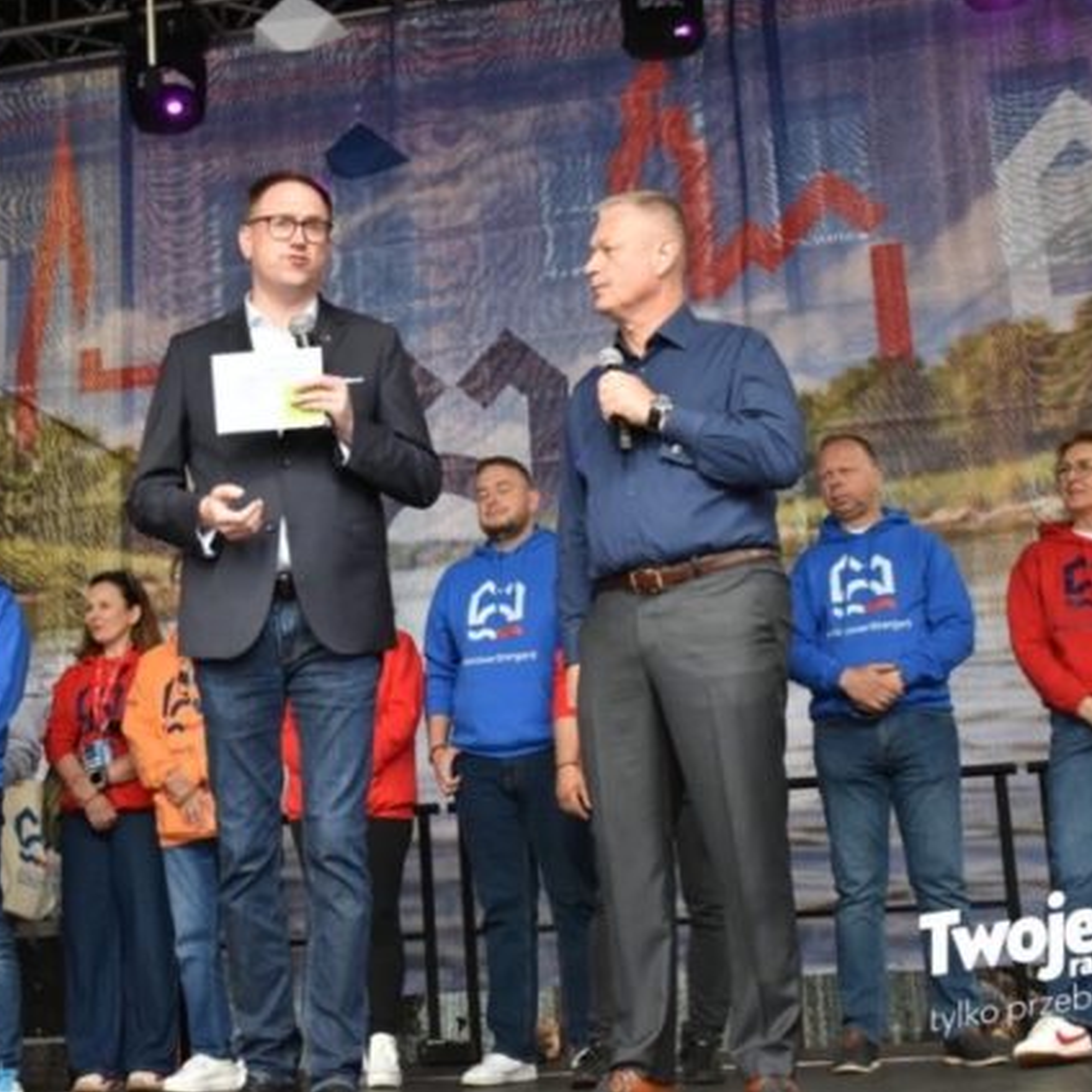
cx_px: 373
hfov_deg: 28.6
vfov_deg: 28.8
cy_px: 546
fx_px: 2129
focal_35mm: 60
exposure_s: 1/500
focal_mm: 31
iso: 900
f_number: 4.2
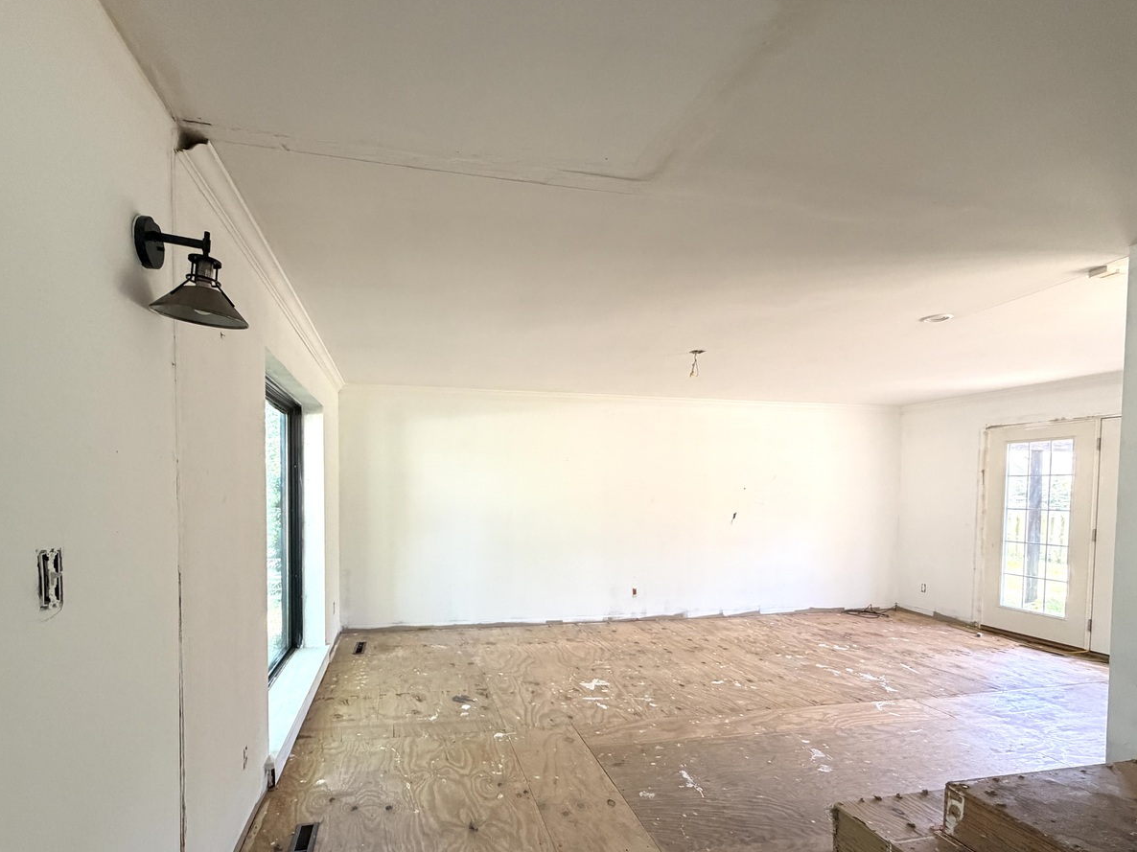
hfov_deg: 90.8
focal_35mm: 17
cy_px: 511
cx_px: 517
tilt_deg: -2.2
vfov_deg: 73.9
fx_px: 558
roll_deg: +0.3
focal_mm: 2.22
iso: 320
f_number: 2.2
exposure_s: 1/98
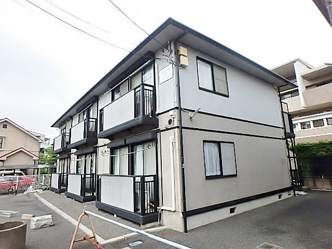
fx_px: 201
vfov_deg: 63.4
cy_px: 124
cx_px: 166
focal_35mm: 21
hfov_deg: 79.0
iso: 125
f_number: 3.5
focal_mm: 3.7
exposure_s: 1/320
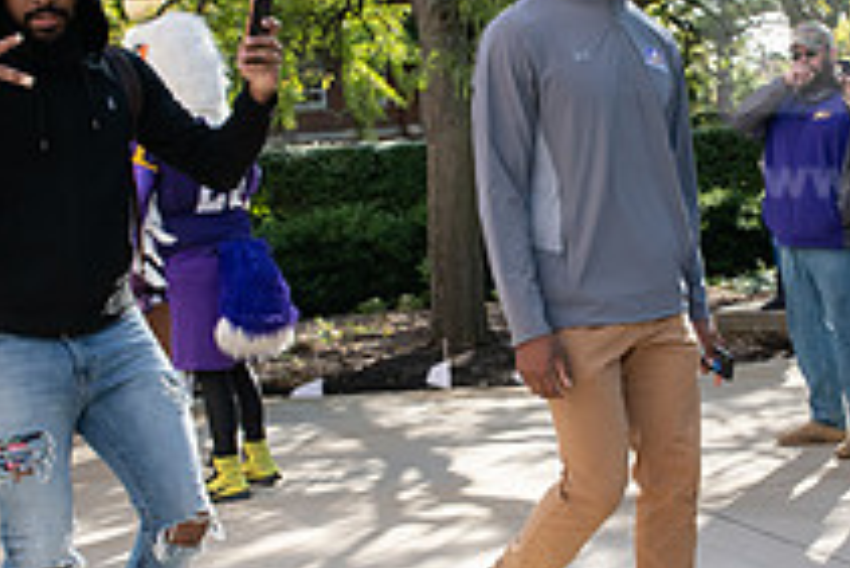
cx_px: 580
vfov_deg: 20.6
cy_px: 264
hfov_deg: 30.2
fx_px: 1559
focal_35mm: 66
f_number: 6.3
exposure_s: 1/500
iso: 400
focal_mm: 24
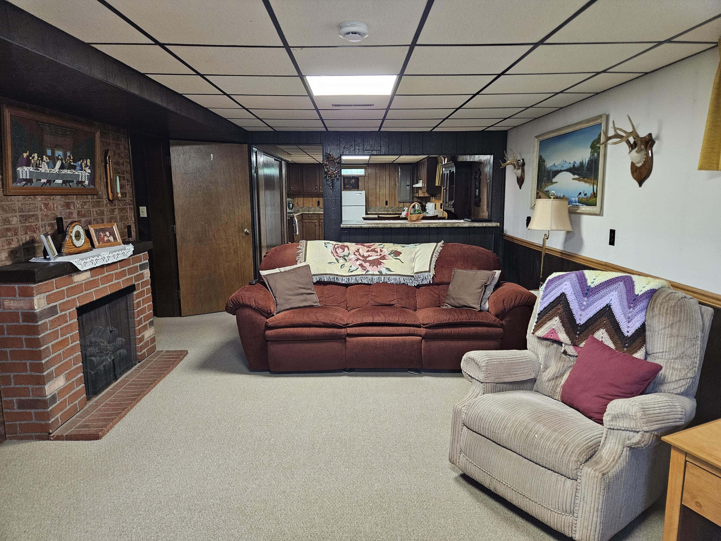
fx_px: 479
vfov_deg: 58.9
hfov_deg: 73.9
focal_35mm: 23
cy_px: 270
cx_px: 360
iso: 640
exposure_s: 1/120
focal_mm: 5.4
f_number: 1.8
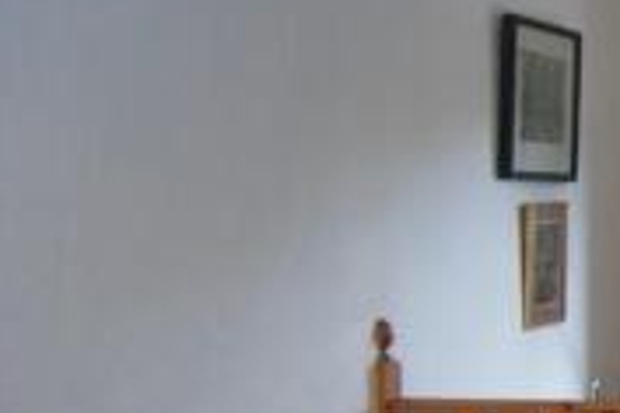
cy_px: 331
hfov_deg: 16.9
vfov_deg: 13.6
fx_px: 1722
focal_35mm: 100
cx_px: 1114
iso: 400
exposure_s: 1/25
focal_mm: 18
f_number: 3.5
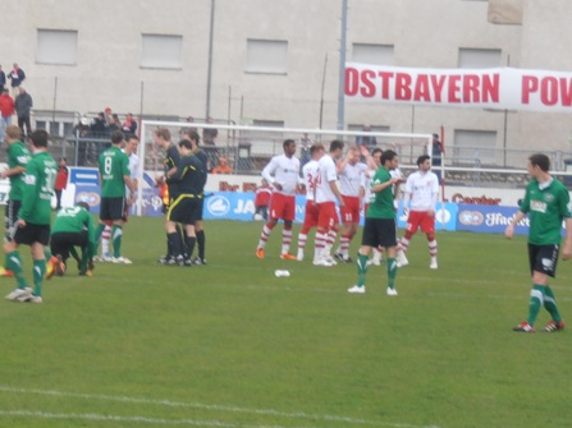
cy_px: 243
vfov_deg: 5.0
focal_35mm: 297
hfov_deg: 6.7
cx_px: 111
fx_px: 4906
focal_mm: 29.44
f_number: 5.9
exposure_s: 1/80
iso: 100
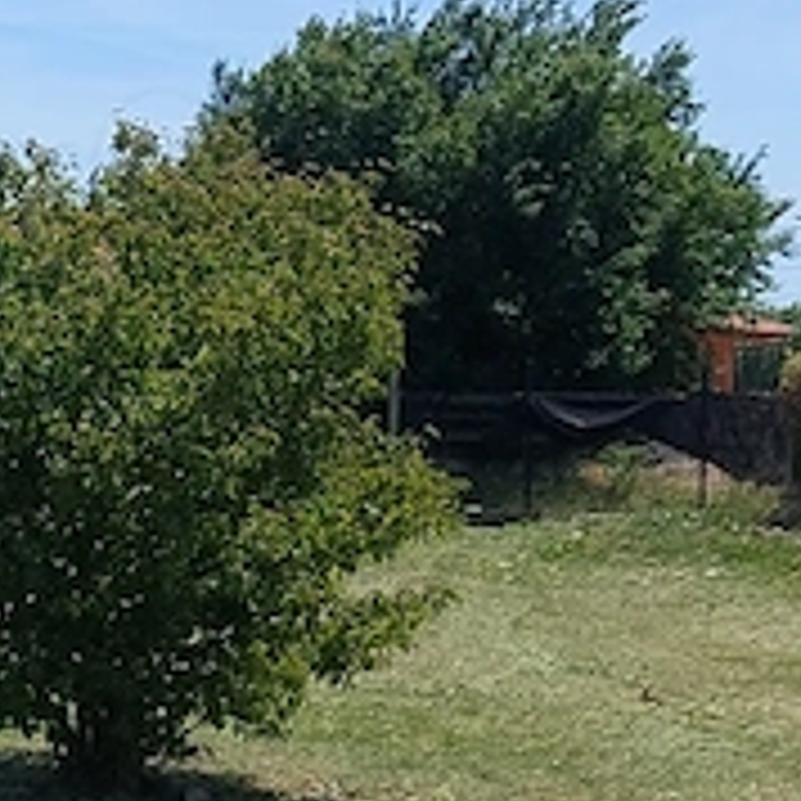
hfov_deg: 12.8
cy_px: 526
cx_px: -792
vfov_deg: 14.6
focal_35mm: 119
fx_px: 3115
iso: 40
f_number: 1.8
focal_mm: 5.23
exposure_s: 1/1718
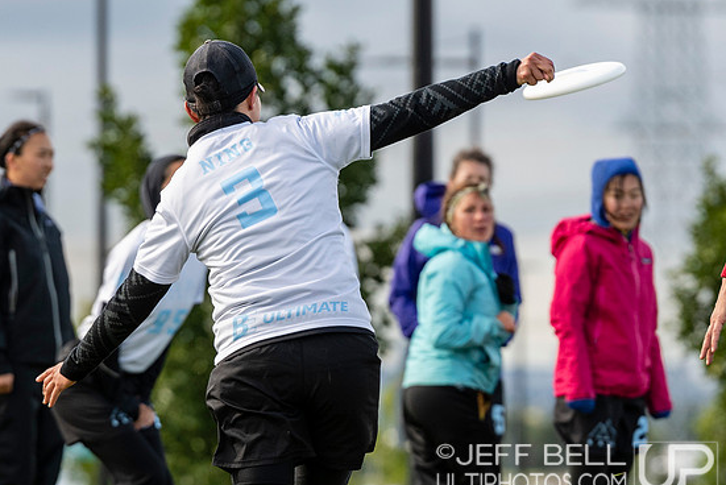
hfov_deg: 3.9
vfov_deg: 2.6
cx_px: 324
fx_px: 10734
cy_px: 411
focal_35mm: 532
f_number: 4
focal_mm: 195
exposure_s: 1/1250
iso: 320
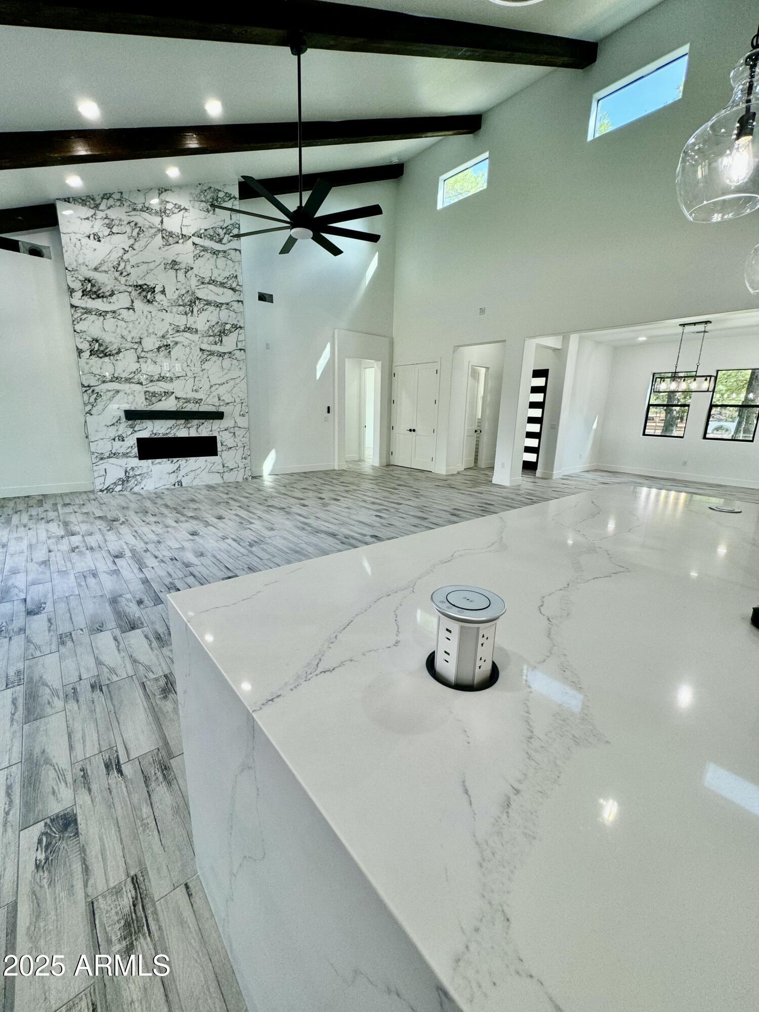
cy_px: 506
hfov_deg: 85.7
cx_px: 380
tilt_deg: -13.2
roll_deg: -1.1
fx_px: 409
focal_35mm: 14
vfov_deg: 102.1
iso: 100
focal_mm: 2.22
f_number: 2.2
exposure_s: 1/120
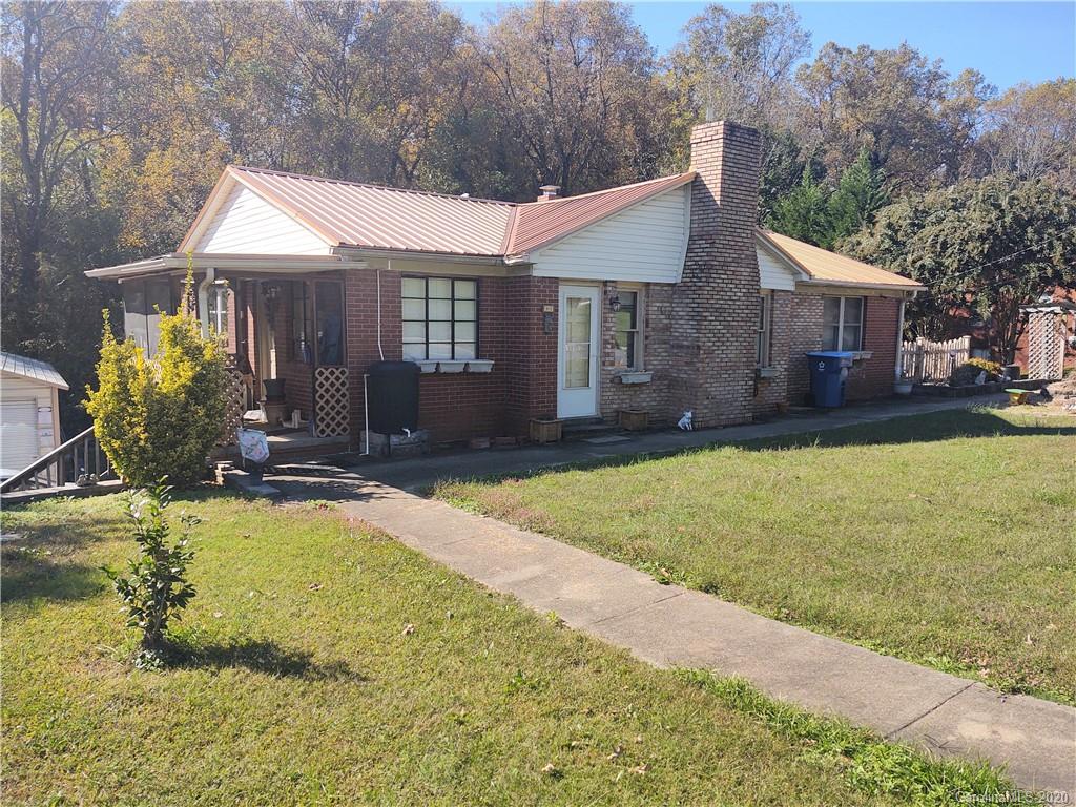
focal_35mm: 27
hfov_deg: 65.3
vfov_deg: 51.4
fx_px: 839
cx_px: 538
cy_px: 404
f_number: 1.7
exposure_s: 1/2432
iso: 100
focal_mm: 4.75
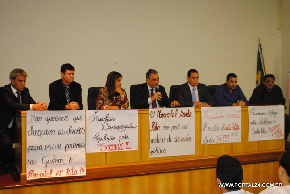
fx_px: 387
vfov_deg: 28.2
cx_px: 145
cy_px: 97
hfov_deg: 41.1
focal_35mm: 48
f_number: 4.8
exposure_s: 1/30
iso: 1600
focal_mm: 32
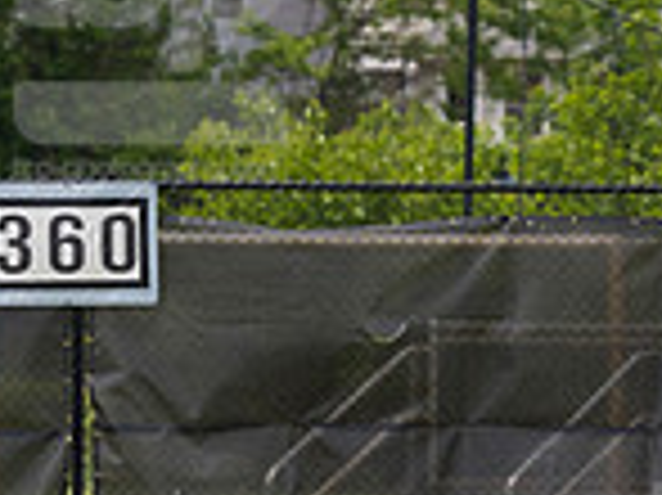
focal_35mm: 1136
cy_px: 644
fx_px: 21707
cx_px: 788
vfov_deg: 1.3
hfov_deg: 1.7
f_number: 5.6
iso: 320
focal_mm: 200
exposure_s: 1/1600
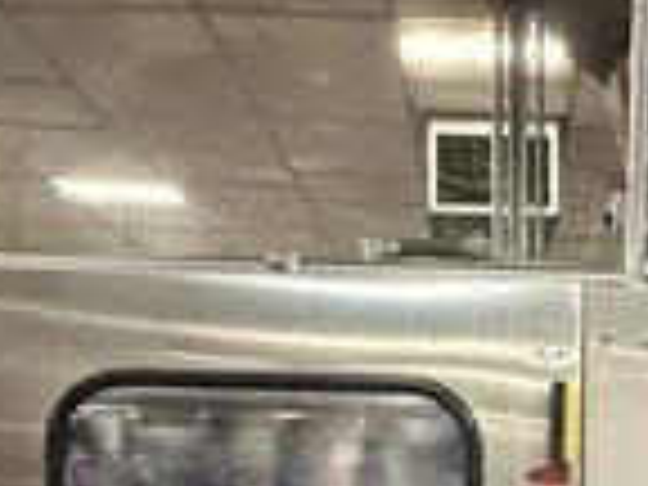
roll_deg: +0.1
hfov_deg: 45.7
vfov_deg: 31.9
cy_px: 554
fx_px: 730
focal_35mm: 39
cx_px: 508
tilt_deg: -4.3
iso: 1250
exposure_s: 1/60
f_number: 2.2
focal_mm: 2.22
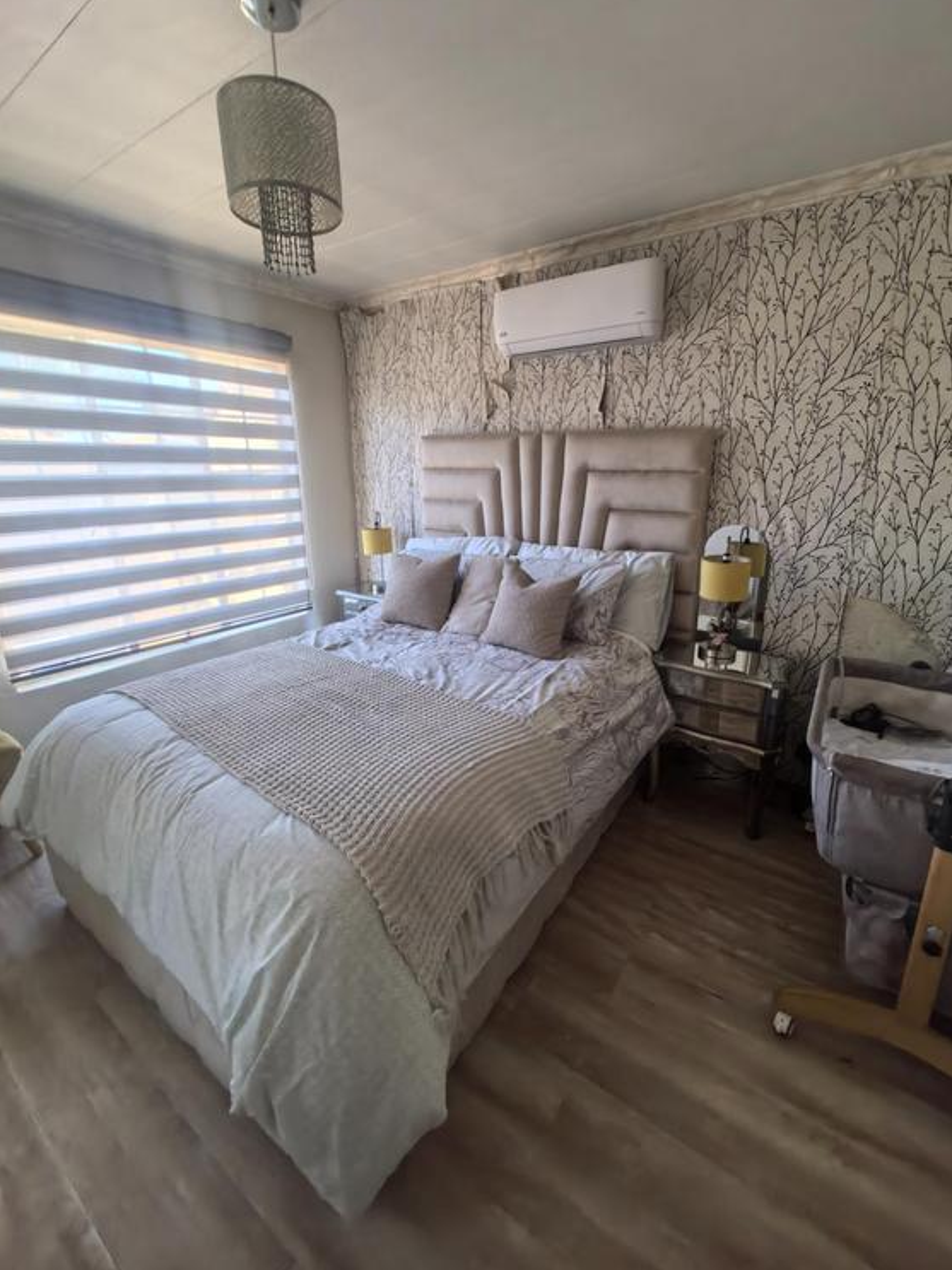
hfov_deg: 85.7
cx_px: 484
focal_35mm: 14
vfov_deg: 101.9
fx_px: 514
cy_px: 590
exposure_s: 1/100
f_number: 2.2
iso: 200
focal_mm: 1.76
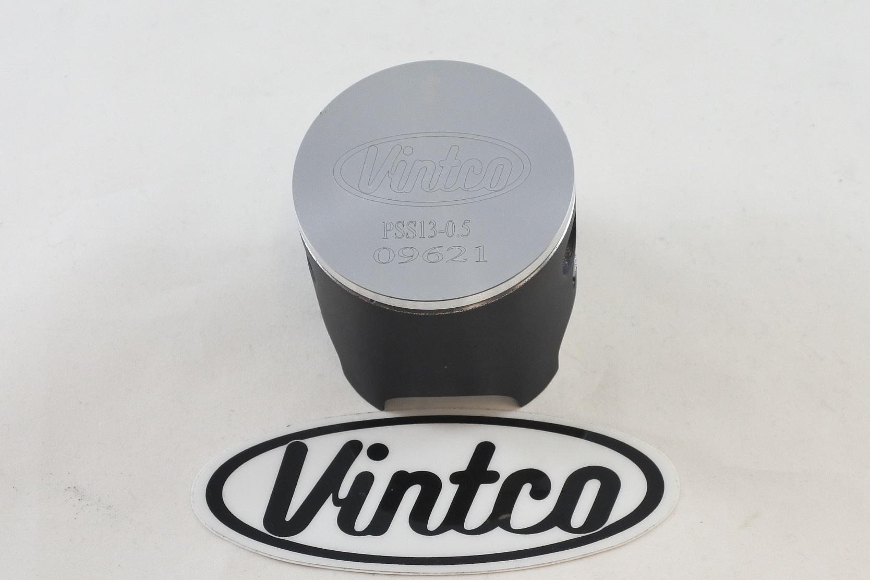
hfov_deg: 51.9
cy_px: 290
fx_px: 894
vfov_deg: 35.9
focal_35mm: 37
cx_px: 435
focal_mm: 14
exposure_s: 1/160
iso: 400
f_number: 4
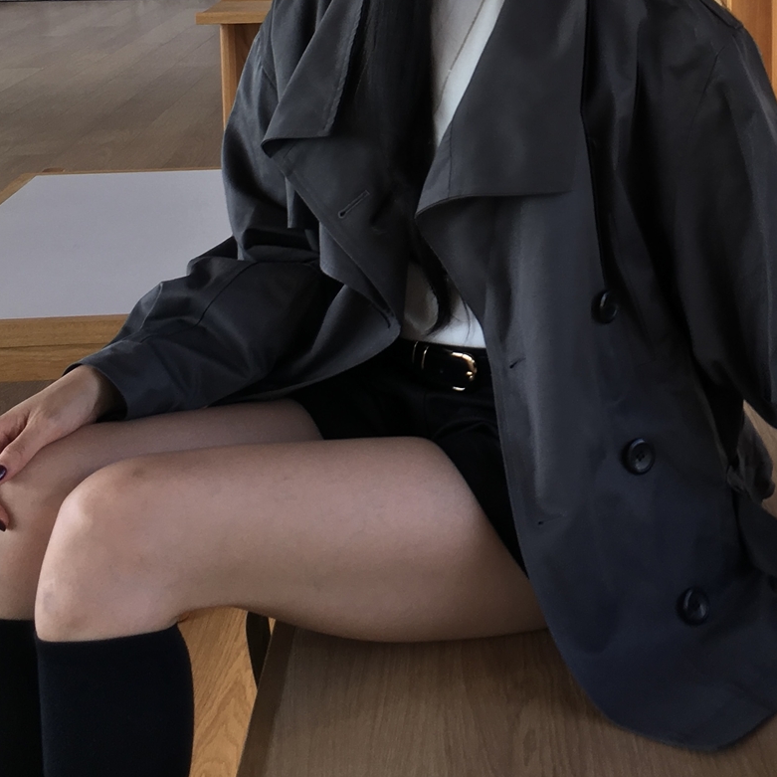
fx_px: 889
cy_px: 390
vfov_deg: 47.2
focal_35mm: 35
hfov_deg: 47.2
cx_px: 389
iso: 25
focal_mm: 4.15
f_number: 2.2
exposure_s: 1/120
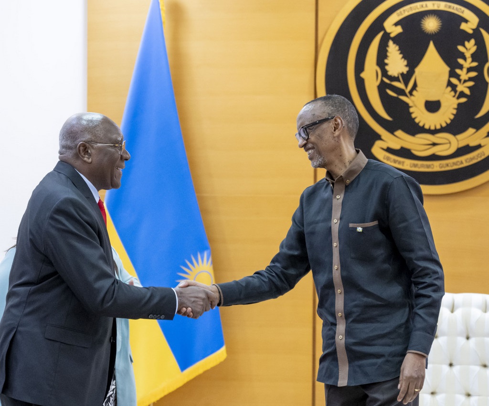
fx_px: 1691
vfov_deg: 13.7
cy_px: 219
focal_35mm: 115
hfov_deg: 16.5
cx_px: 242
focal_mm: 70
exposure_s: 1/200
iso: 2000
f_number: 3.2
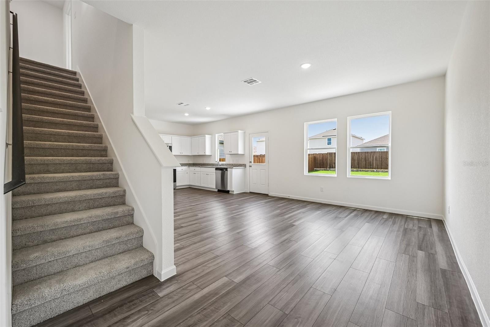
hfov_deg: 104.3
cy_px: 164
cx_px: 245
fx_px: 191
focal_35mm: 14
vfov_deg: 81.2
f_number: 9
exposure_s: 1/50
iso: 250
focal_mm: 14
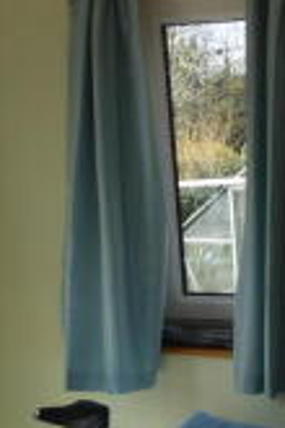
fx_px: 1092
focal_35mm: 92
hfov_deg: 14.8
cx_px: 232
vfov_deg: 21.3
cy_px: 437
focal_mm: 4.3
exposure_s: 1/320
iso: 100
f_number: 3.3
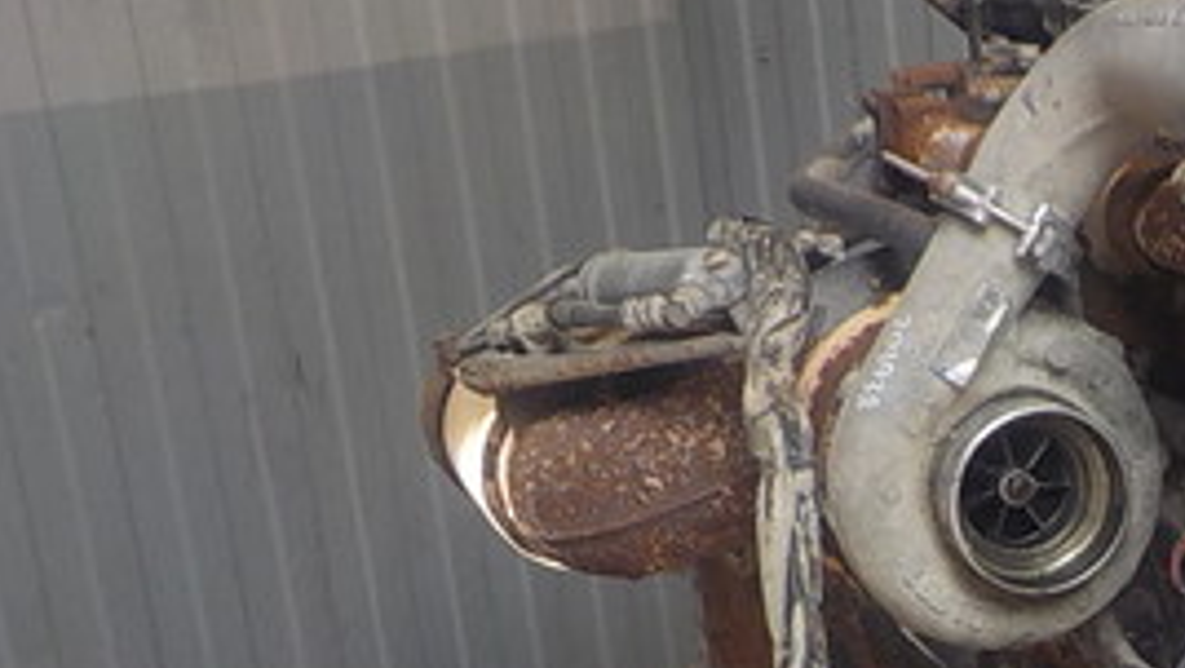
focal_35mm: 78
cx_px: 1335
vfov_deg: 15.0
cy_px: 770
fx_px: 2452
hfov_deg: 25.1
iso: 125
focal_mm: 4.1
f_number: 3.3
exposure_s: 1/60
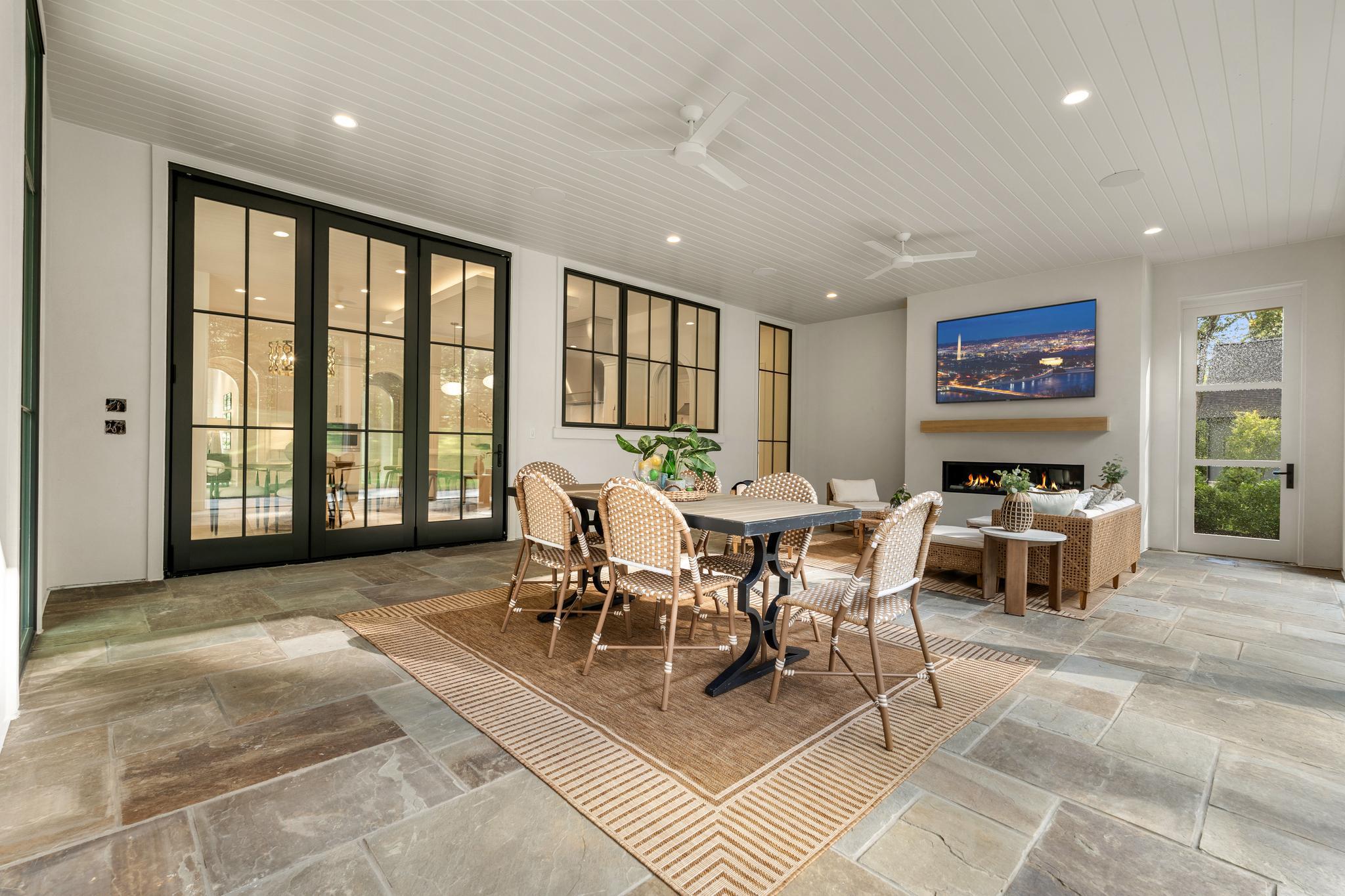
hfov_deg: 96.7
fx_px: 598
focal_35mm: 16
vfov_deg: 73.7
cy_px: 448
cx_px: 672
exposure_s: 1/8
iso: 200
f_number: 8
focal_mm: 16
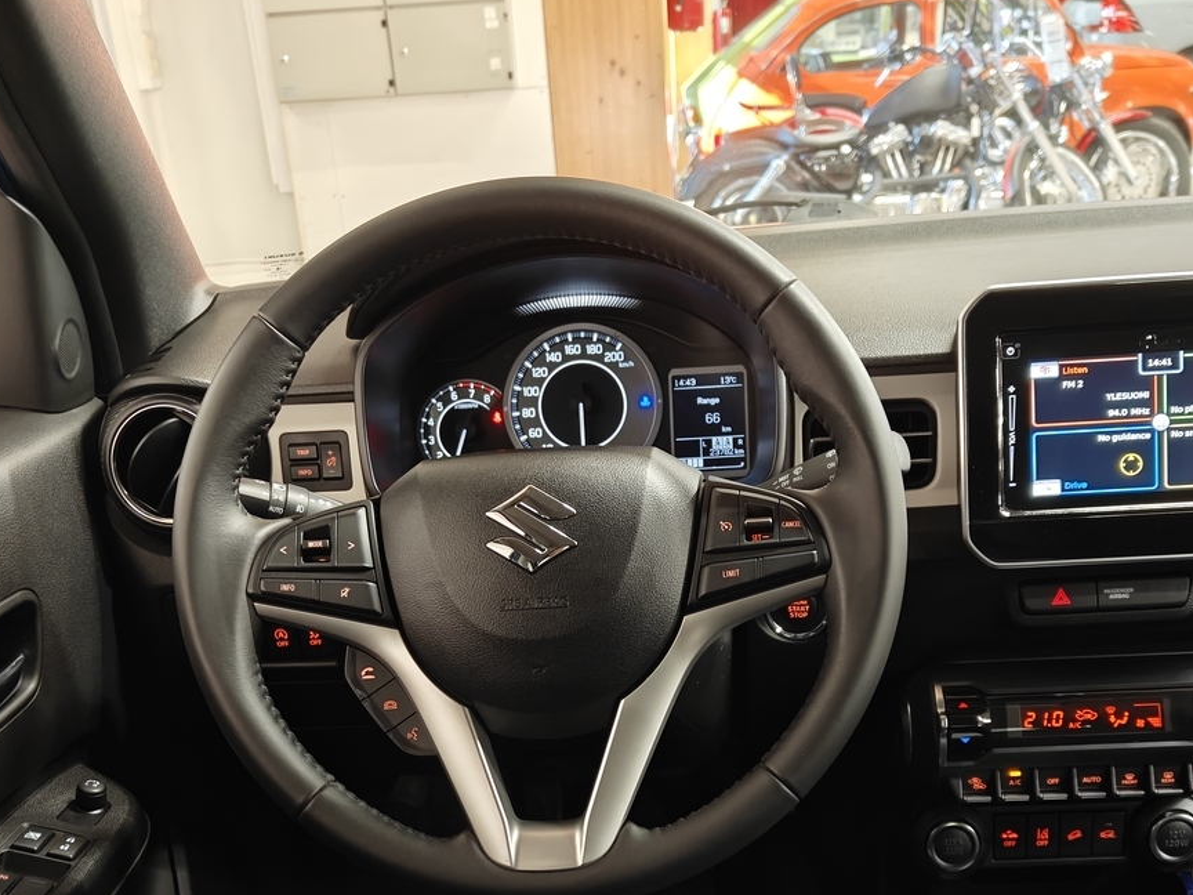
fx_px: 1379
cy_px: 717
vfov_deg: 34.8
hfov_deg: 46.8
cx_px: 645
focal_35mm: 40
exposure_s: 1/29
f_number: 1.8
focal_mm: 5.59
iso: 160
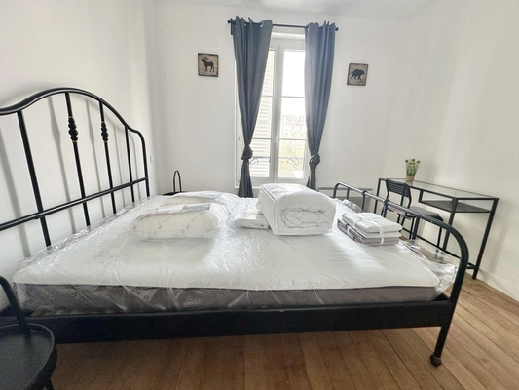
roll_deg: -2.0
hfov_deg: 102.1
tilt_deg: -13.6
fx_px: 210
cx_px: 260
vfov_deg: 85.7
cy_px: 195
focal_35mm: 14
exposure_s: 1/99
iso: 125
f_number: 2.2
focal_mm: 2.22
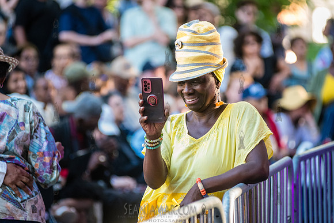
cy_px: 112
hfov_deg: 8.9
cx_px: 177
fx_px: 2155
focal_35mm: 232
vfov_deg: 5.9
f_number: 4
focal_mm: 200
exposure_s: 1/400
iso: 3200
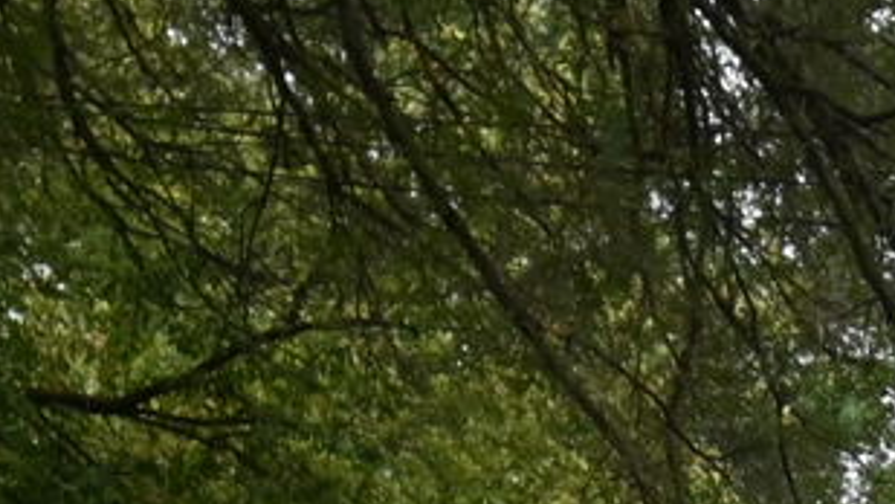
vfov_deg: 6.9
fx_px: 3917
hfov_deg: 12.3
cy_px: 1240
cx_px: 1413
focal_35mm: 165
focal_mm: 20
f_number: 5.6
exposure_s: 1/125
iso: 400
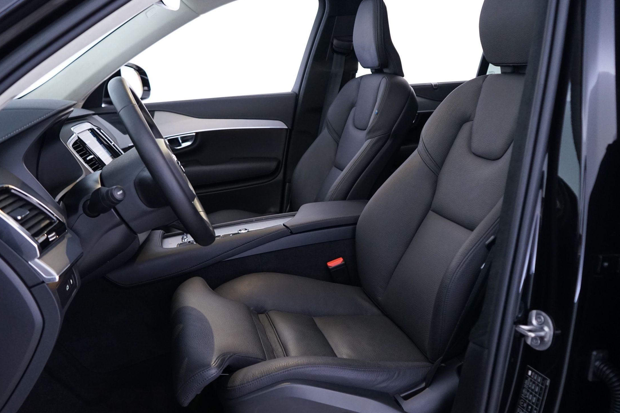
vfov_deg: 41.1
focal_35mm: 32
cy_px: 220
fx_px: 551
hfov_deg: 58.6
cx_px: 284
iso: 2000
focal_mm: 28
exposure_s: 1/20
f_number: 4
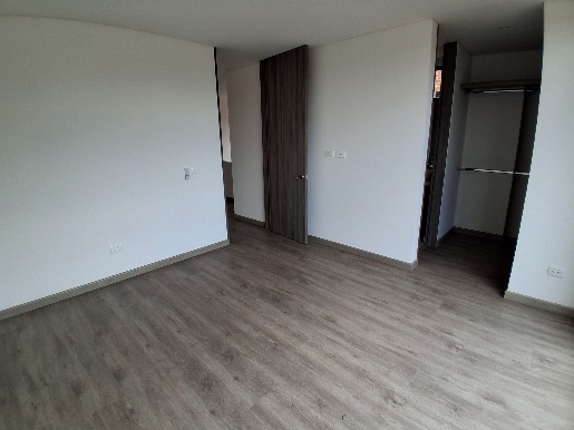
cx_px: 287
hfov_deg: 91.0
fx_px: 282
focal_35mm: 17
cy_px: 215
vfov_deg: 74.7
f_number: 2.2
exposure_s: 1/233
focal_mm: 1.4
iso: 50
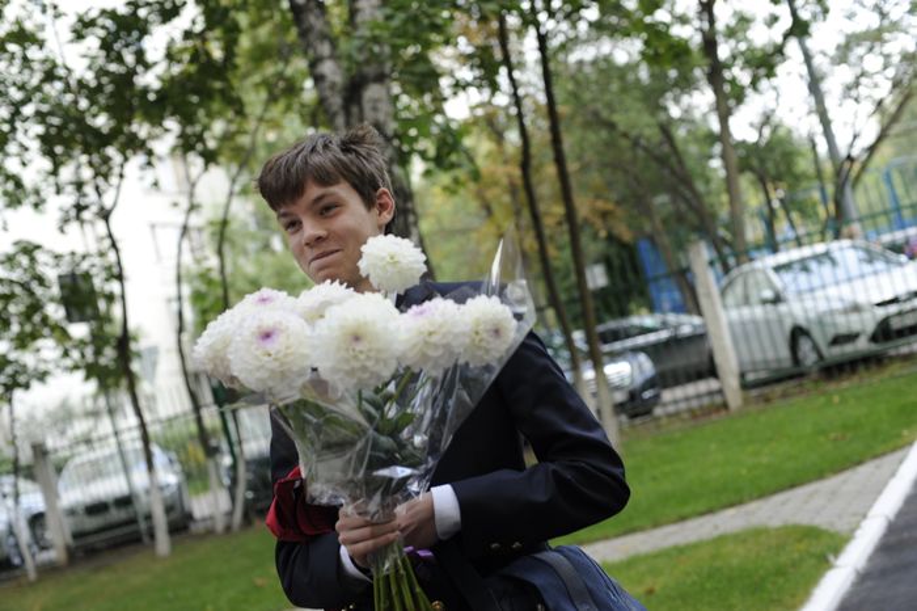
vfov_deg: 27.0
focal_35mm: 50
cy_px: 306
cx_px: 458
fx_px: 1273
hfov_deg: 39.6
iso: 320
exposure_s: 1/250
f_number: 3.5
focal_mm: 50
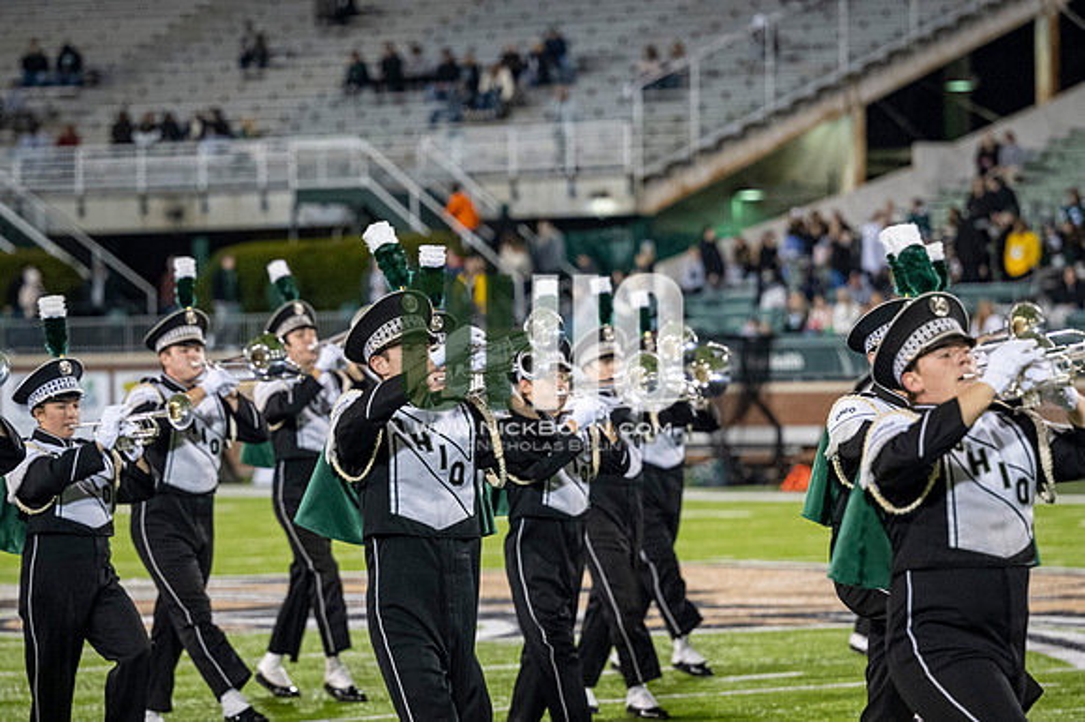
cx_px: 542
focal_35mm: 180
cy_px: 361
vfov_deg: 7.6
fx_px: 5422
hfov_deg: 11.4
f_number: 2.8
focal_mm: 120
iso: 1000
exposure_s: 1/500
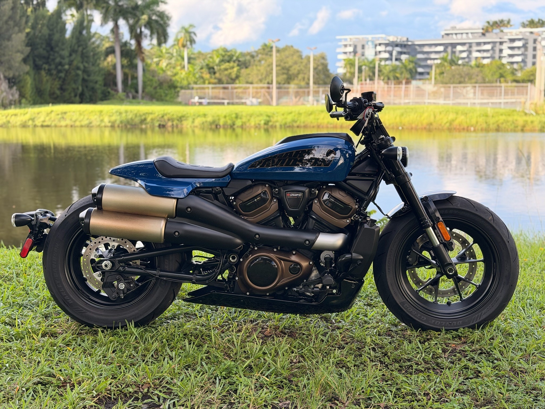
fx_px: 756
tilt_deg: -7.7
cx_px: 272
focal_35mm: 48
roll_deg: +0.3
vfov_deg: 30.3
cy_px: 204
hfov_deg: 39.7
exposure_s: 1/747
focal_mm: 6.76
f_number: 1.78
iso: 80
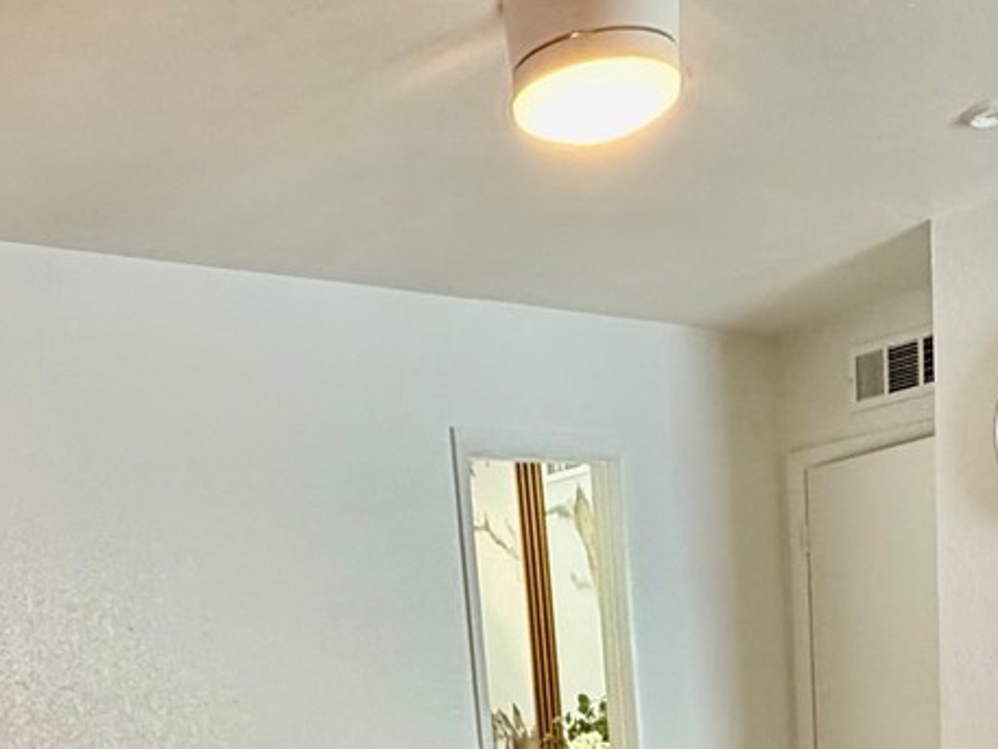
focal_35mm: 49
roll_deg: +5.9
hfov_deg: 38.9
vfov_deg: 24.8
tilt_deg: -14.0
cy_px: 1035
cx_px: 448
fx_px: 1413
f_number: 2.2
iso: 250
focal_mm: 2.22
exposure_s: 1/60
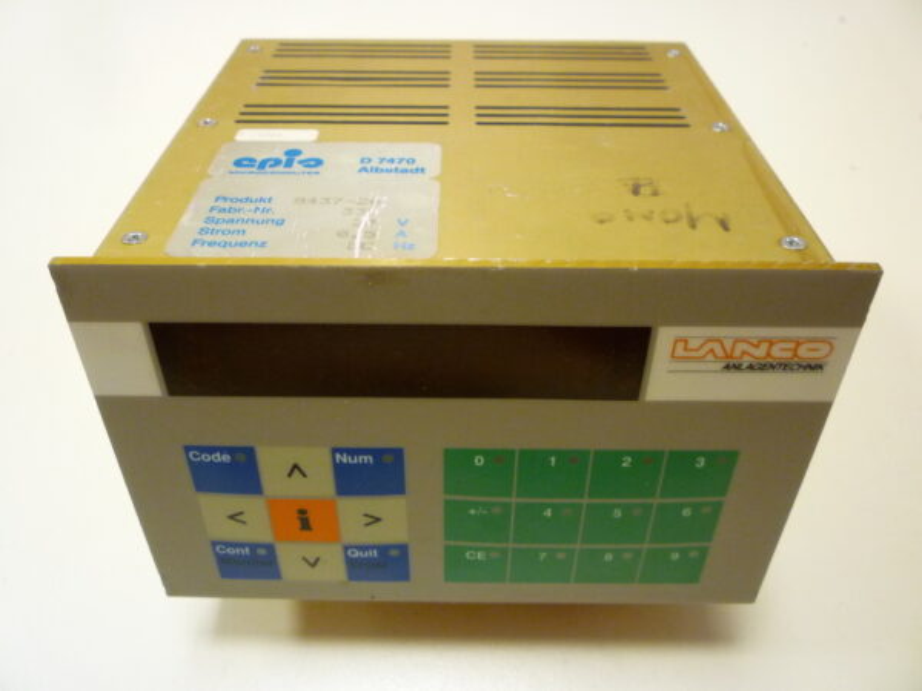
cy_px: 346
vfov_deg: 48.2
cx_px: 461
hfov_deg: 61.7
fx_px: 772
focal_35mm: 29
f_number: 3.3
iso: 400
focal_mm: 5.2
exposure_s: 1/15
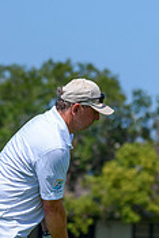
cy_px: 223
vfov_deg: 3.7
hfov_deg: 2.5
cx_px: 102
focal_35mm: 558
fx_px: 3689
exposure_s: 1/2000
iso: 250
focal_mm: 145
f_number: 5.6
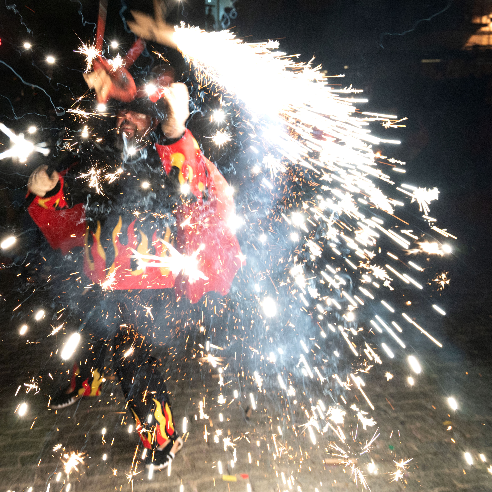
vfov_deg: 39.2
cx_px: 124
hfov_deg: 38.2
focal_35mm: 43
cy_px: 245
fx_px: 691
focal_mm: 33
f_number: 5.6
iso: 3200
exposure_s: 1/80
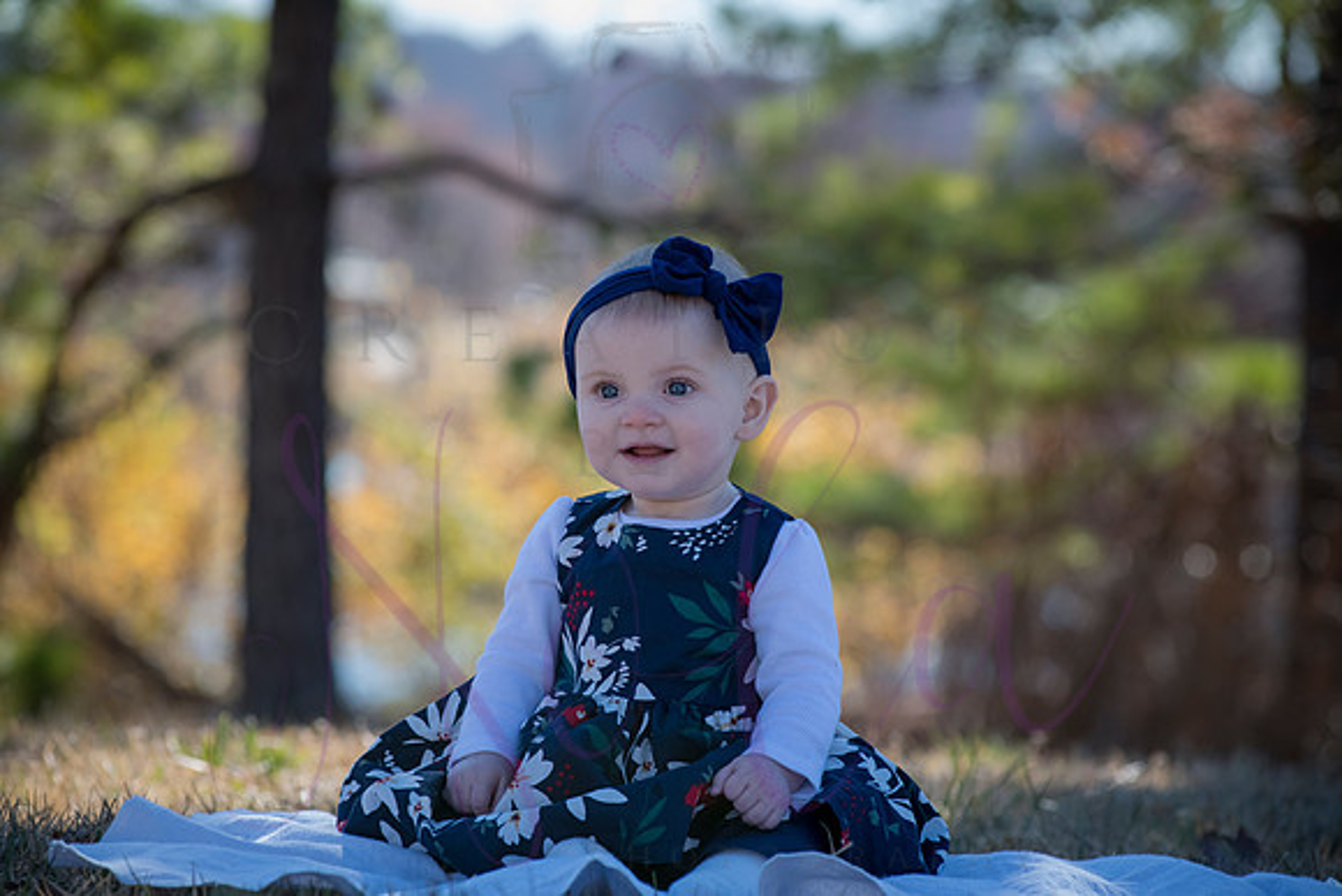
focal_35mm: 145
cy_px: 448
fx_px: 5406
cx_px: 671
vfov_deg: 9.5
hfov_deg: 14.2
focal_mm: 145
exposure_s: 1/640
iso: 400
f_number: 5.6
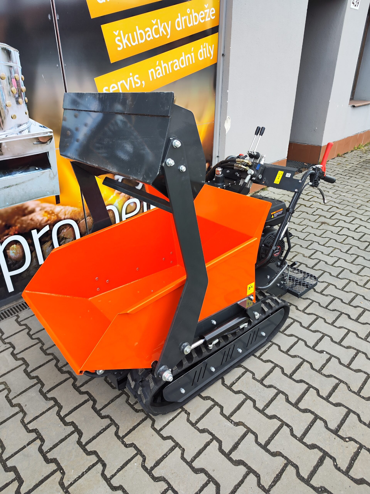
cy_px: 247
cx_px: 185
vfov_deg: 73.9
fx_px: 328
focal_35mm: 23
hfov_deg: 58.9
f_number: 1.69
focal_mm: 7.01
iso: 50
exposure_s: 1/136
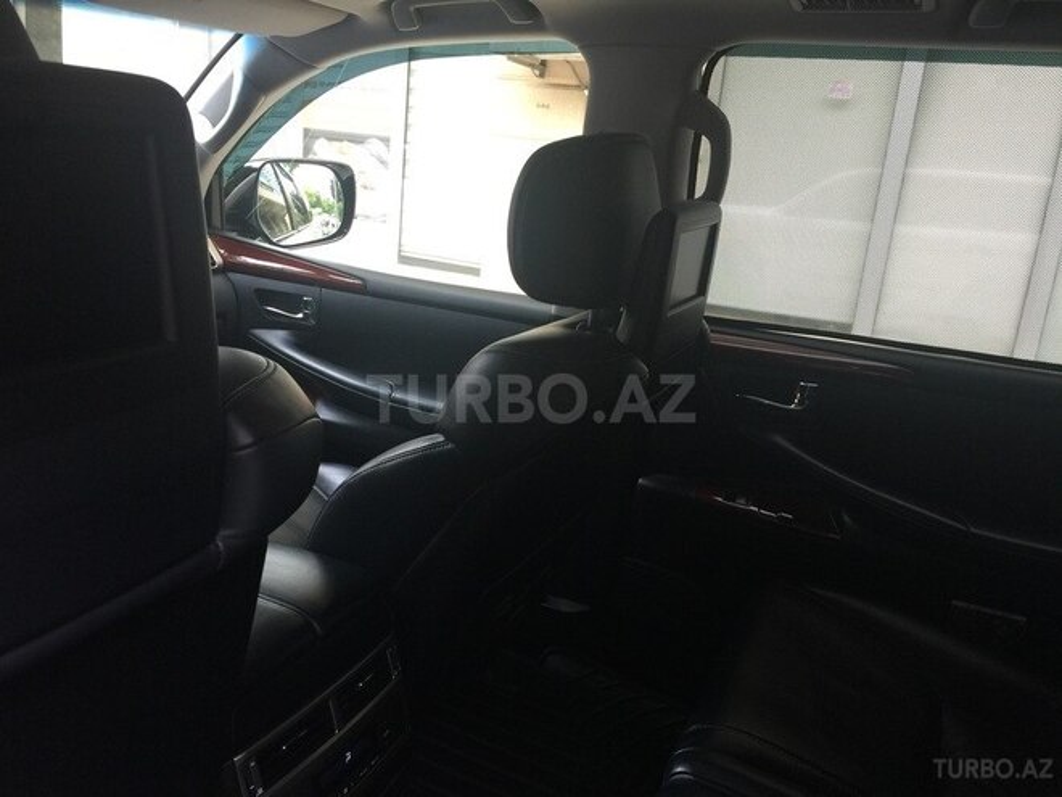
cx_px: 531
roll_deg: -6.5
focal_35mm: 29
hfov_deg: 61.7
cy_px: 398
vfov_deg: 48.2
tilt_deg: -13.5
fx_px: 890
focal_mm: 4.15
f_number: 2.2
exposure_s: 1/33
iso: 40
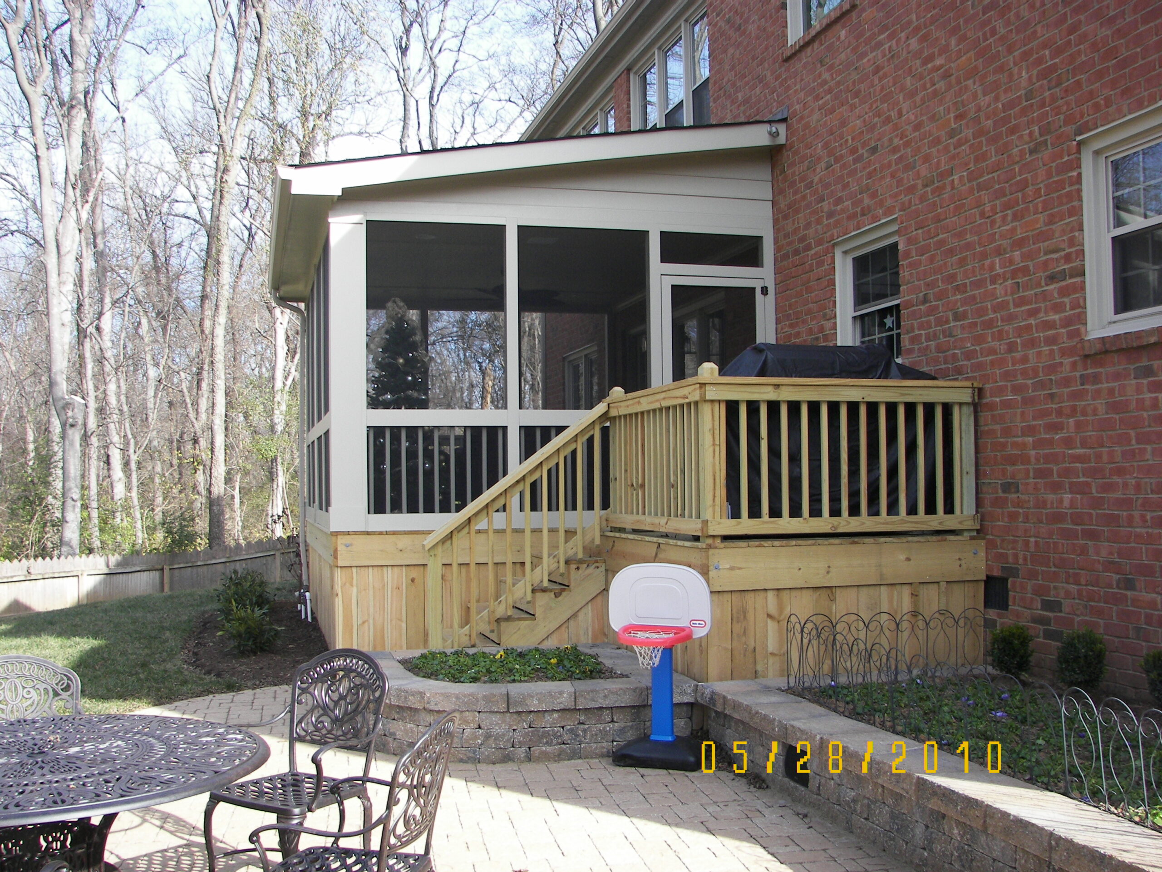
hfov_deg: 51.4
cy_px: 436
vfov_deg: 39.7
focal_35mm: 36
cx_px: 581
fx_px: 1208
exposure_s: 1/320
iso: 64
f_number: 2.8
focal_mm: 6
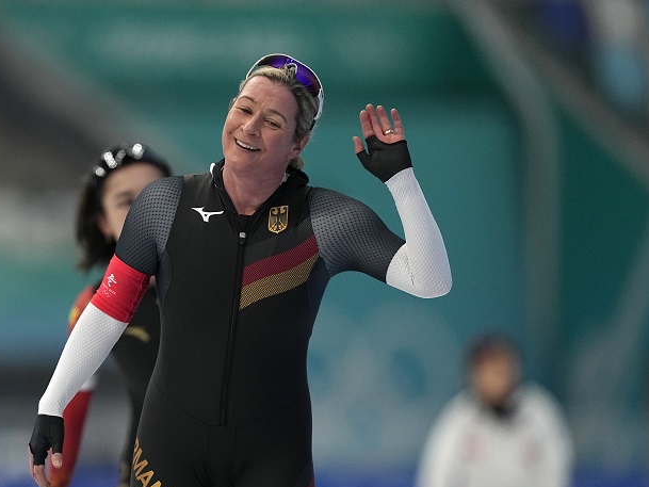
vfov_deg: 1.7
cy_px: 286
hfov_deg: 2.3
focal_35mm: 852
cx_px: 196
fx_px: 15977
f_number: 4
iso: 3200
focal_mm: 600
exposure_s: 1/2500
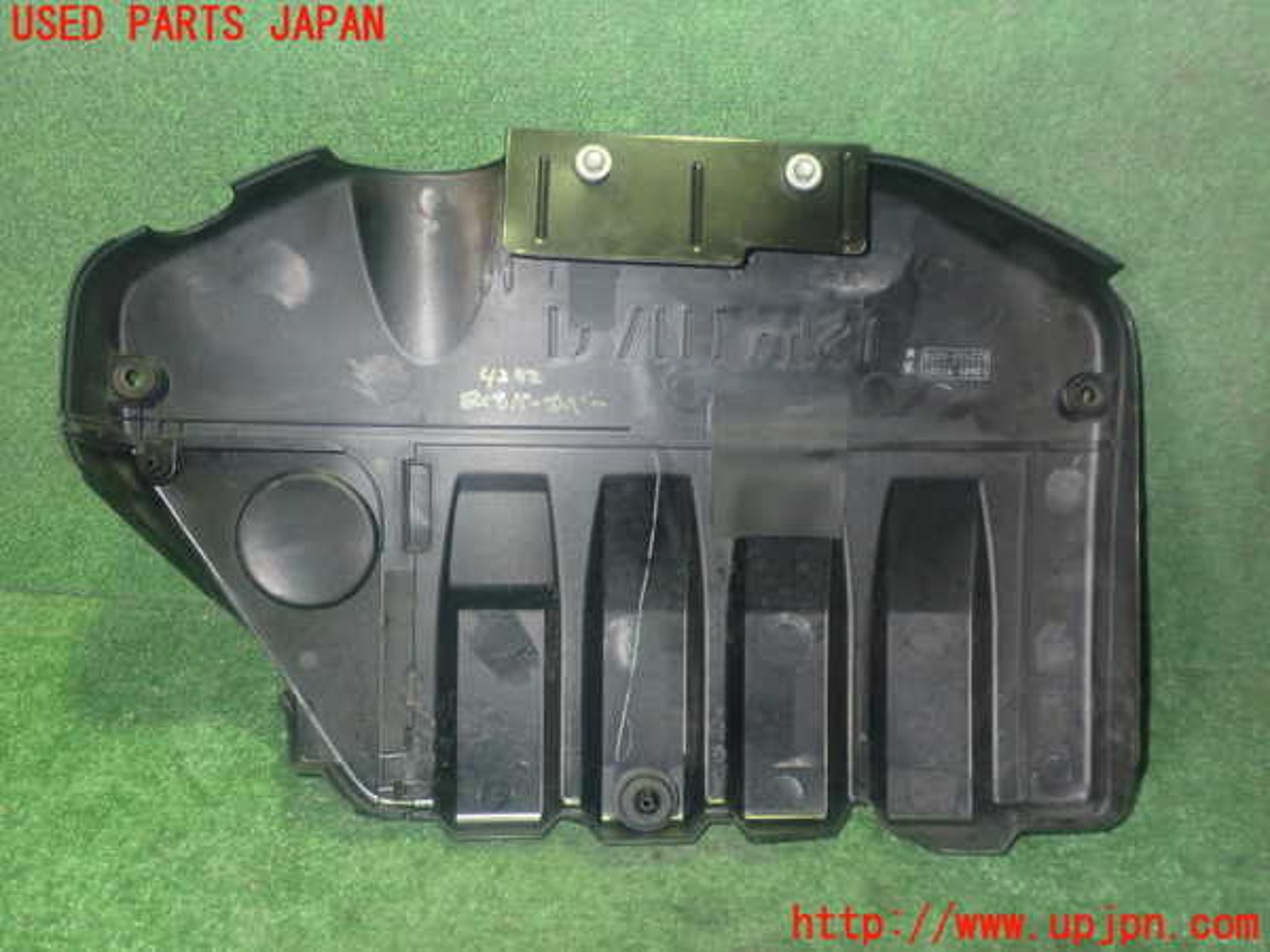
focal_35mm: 36
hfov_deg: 51.4
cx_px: 635
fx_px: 1321
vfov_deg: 39.7
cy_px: 476
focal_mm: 6.37
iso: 500
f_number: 2.5
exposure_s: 1/40
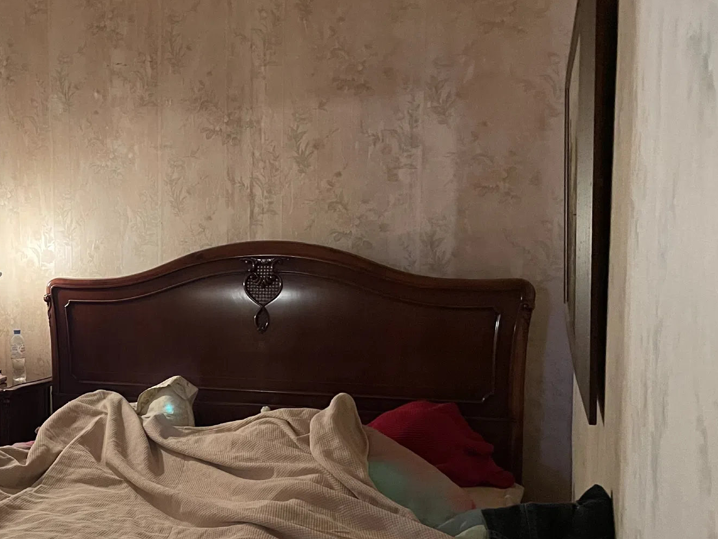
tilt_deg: -7.4
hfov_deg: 37.9
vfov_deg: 30.7
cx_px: 83
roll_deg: +1.4
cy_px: 339
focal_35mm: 47
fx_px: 975
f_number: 1.6
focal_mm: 4.2
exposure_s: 1/33
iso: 500
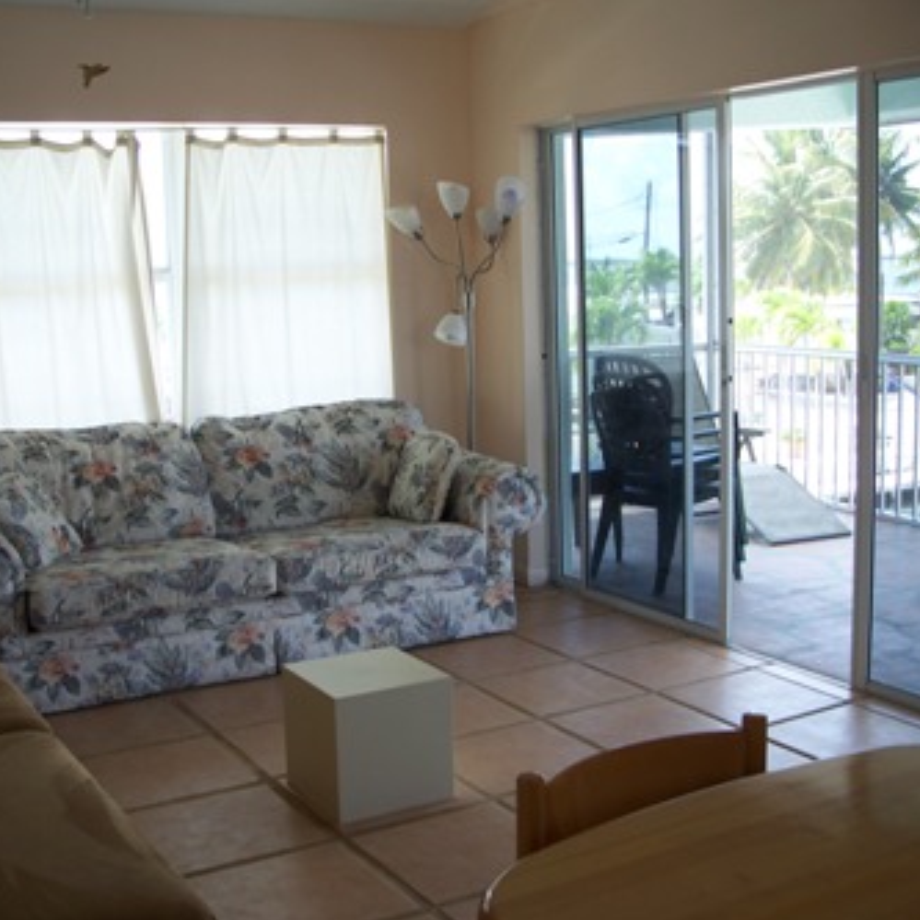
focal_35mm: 44
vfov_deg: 38.3
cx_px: 423
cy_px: 461
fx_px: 1323
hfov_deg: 38.3
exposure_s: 1/60
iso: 64
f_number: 2.8
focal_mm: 7.8
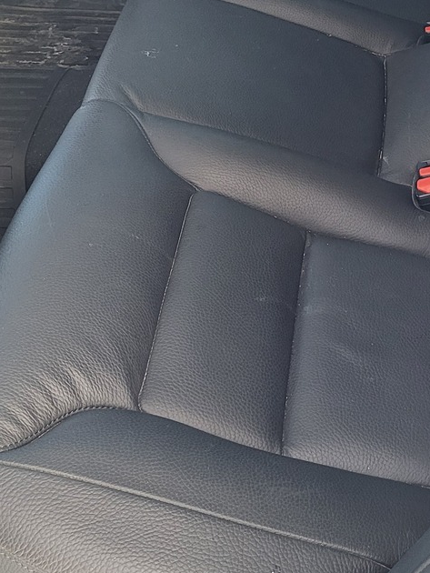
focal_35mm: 66
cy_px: 73
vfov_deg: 28.4
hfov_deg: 22.1
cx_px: 312
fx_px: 1092
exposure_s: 1/100
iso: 250
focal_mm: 5.4
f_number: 1.8
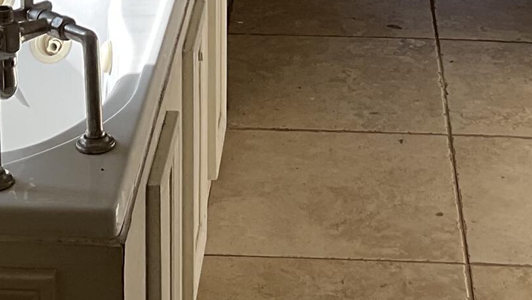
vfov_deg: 9.7
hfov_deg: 18.5
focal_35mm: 116
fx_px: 1637
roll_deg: +0.9
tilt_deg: -9.9
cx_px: 229
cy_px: -325
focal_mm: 3
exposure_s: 1/242
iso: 16
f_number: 1.8
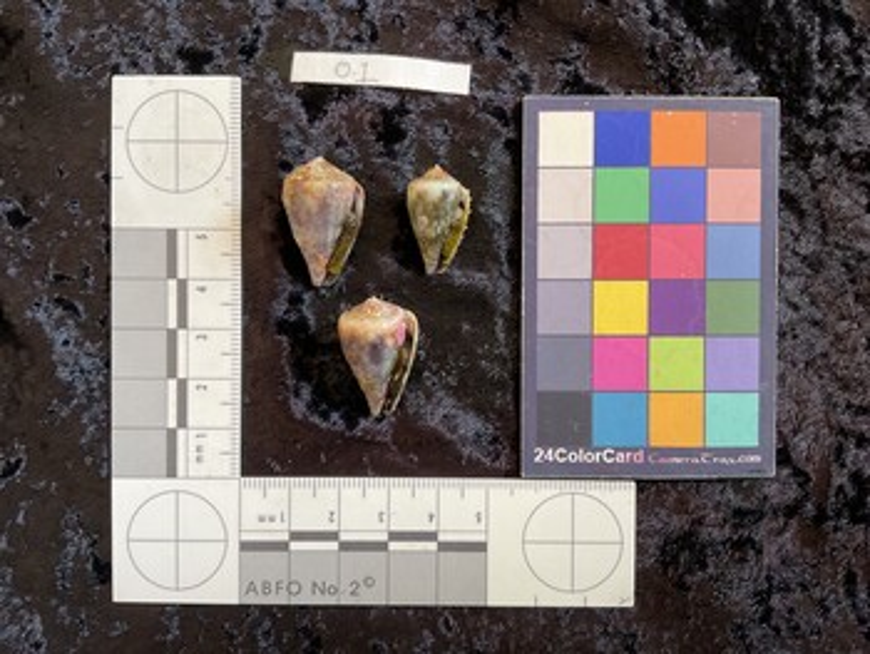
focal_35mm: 29
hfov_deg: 61.6
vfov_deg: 48.3
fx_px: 729
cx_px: 435
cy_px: 327
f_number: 1.8
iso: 40
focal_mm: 3
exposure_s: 1/60
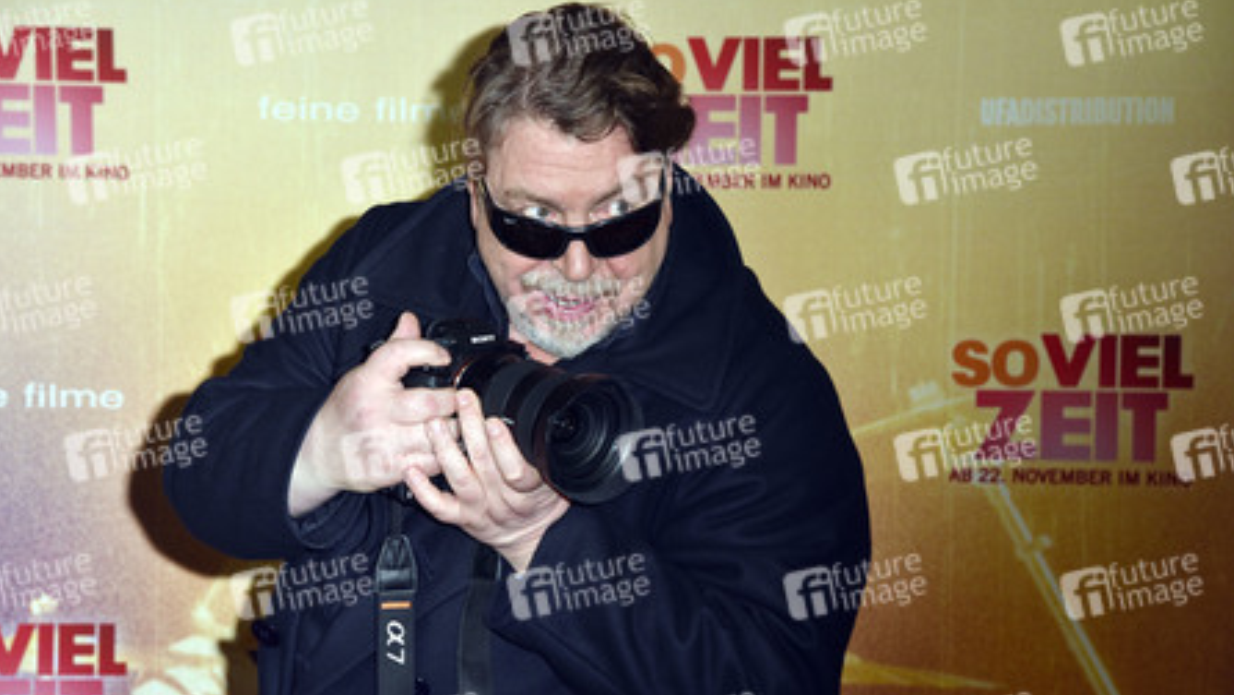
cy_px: 379
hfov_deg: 16.9
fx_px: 4156
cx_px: 616
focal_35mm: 127
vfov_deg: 9.6
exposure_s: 1/125
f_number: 6.3
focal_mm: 120
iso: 320
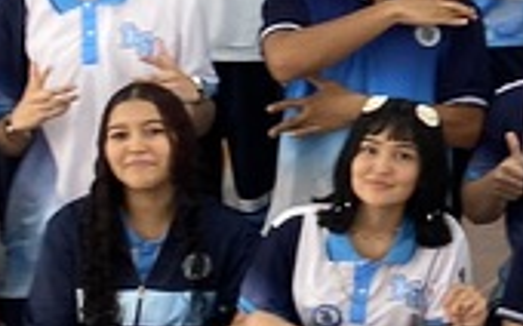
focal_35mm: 166
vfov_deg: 7.9
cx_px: 1049
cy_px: 0
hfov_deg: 11.4
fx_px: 2365
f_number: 1.8
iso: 64
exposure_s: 1/60
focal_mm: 4.25
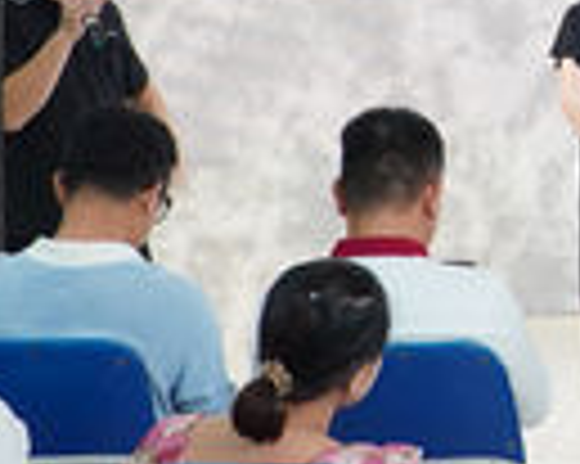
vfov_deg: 10.4
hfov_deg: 12.5
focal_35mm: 147
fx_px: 2521
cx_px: 841
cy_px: 23
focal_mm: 25
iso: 500
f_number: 4
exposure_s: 1/40
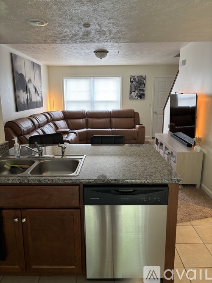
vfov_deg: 67.3
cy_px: 142
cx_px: 106
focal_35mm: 26
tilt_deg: -14.0
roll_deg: -1.3
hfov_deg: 53.0
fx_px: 212
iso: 100
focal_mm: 5.96
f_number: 1.6
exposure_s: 1/60
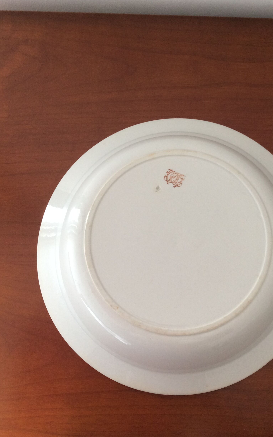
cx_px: 170
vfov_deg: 54.0
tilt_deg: -77.6
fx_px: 429
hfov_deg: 35.1
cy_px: 219
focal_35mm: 36
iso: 80
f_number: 2.4
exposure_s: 1/25
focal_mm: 3.3
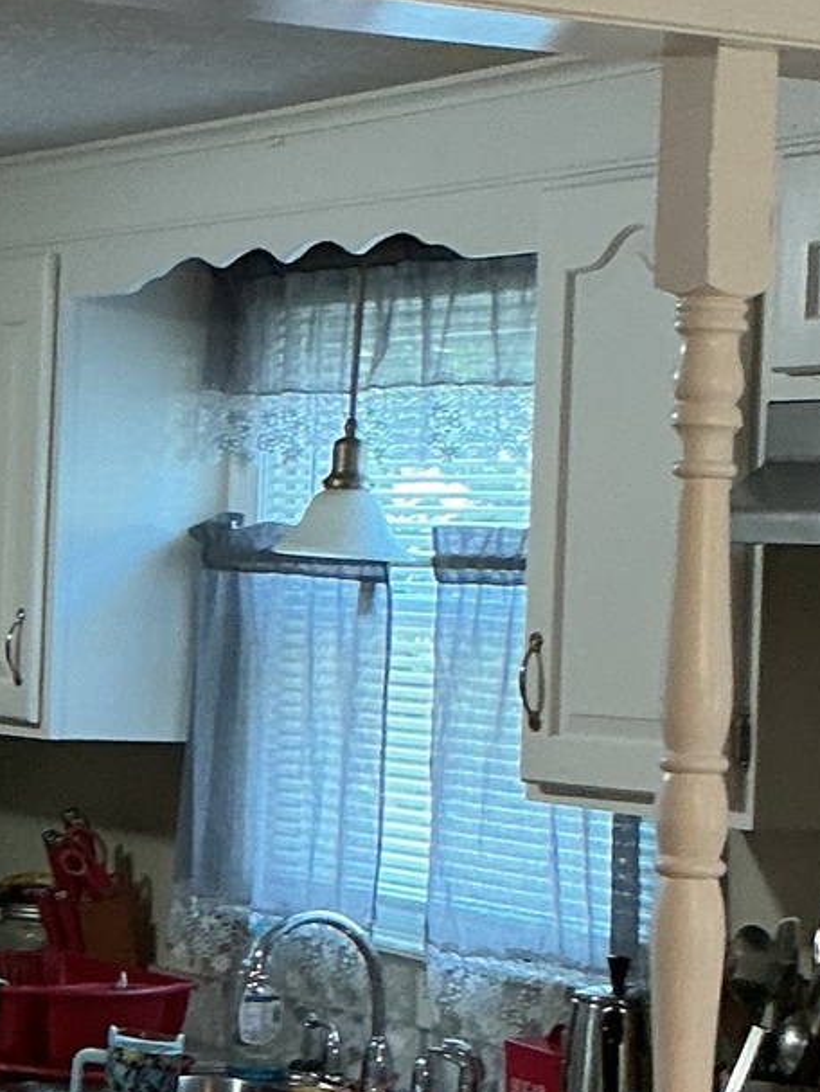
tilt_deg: +1.4
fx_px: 3471
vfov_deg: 17.9
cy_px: 542
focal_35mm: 110
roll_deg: -2.7
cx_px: -218
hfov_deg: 13.1
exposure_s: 1/60
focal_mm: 3
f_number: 1.8
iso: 160
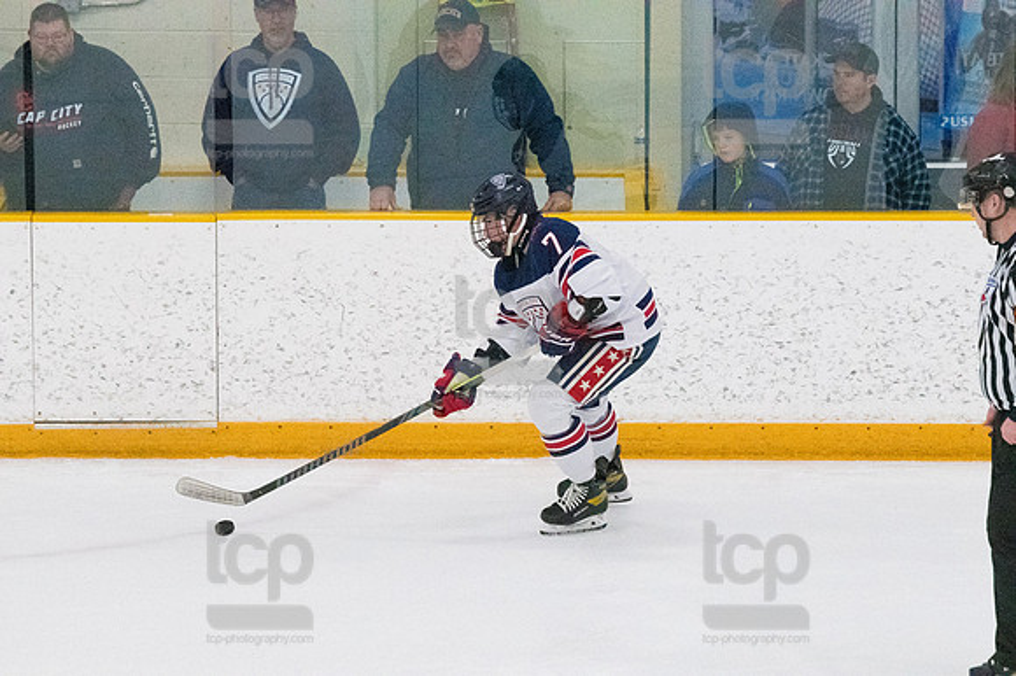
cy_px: 338
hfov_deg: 6.9
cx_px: 508
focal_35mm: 300
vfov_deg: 4.6
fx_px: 8462
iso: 8000
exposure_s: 1/1600
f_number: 5
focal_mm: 200
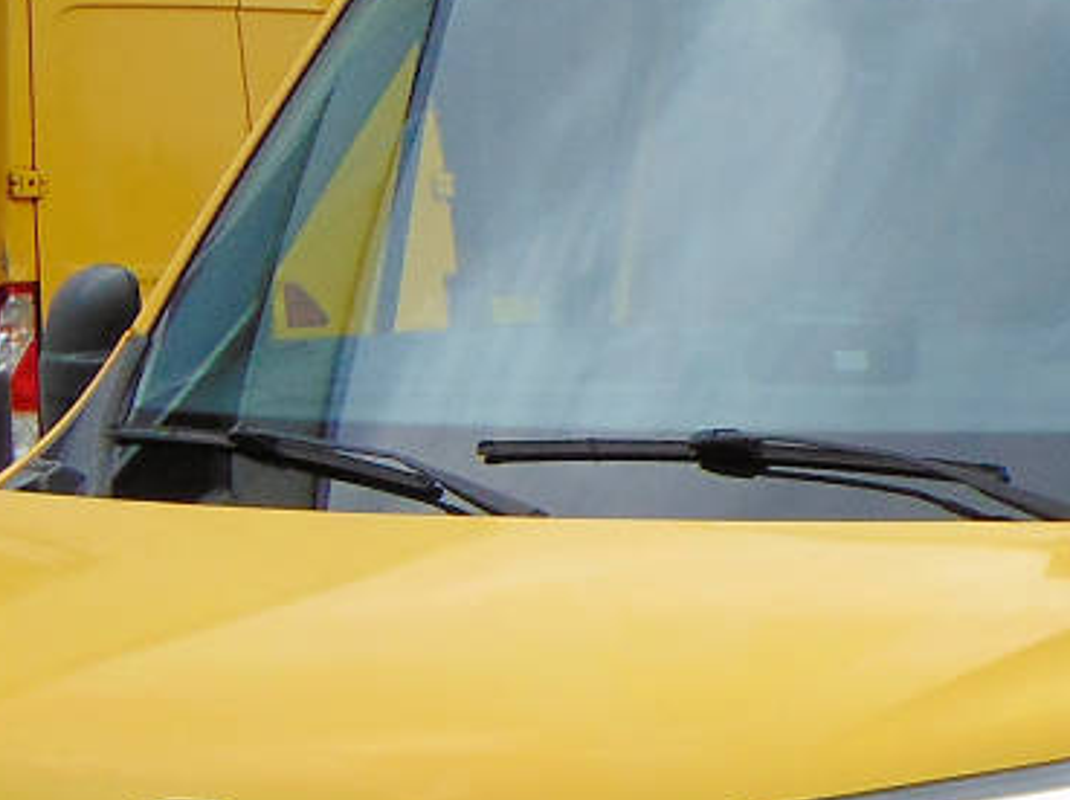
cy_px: 629
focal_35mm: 217
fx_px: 6701
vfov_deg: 6.8
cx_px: 1119
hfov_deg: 9.1
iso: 80
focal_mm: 9
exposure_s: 1/640
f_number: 3.5
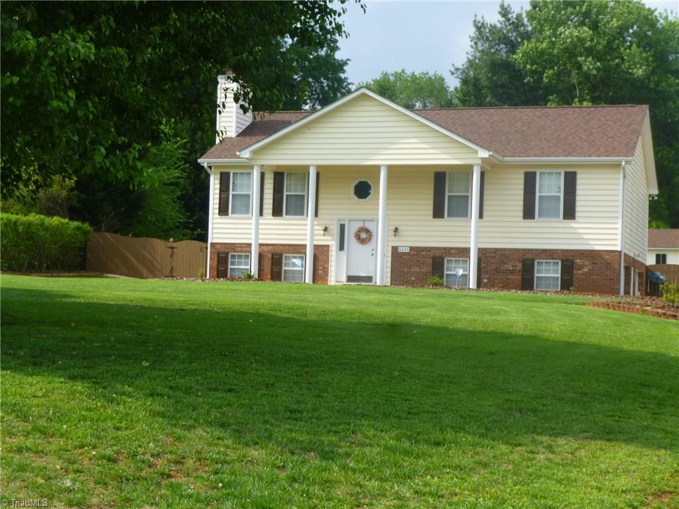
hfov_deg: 30.3
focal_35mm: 64
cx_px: 340
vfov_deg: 22.9
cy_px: 254
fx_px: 1255
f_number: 4.5
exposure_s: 1/320
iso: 100
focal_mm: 11.5
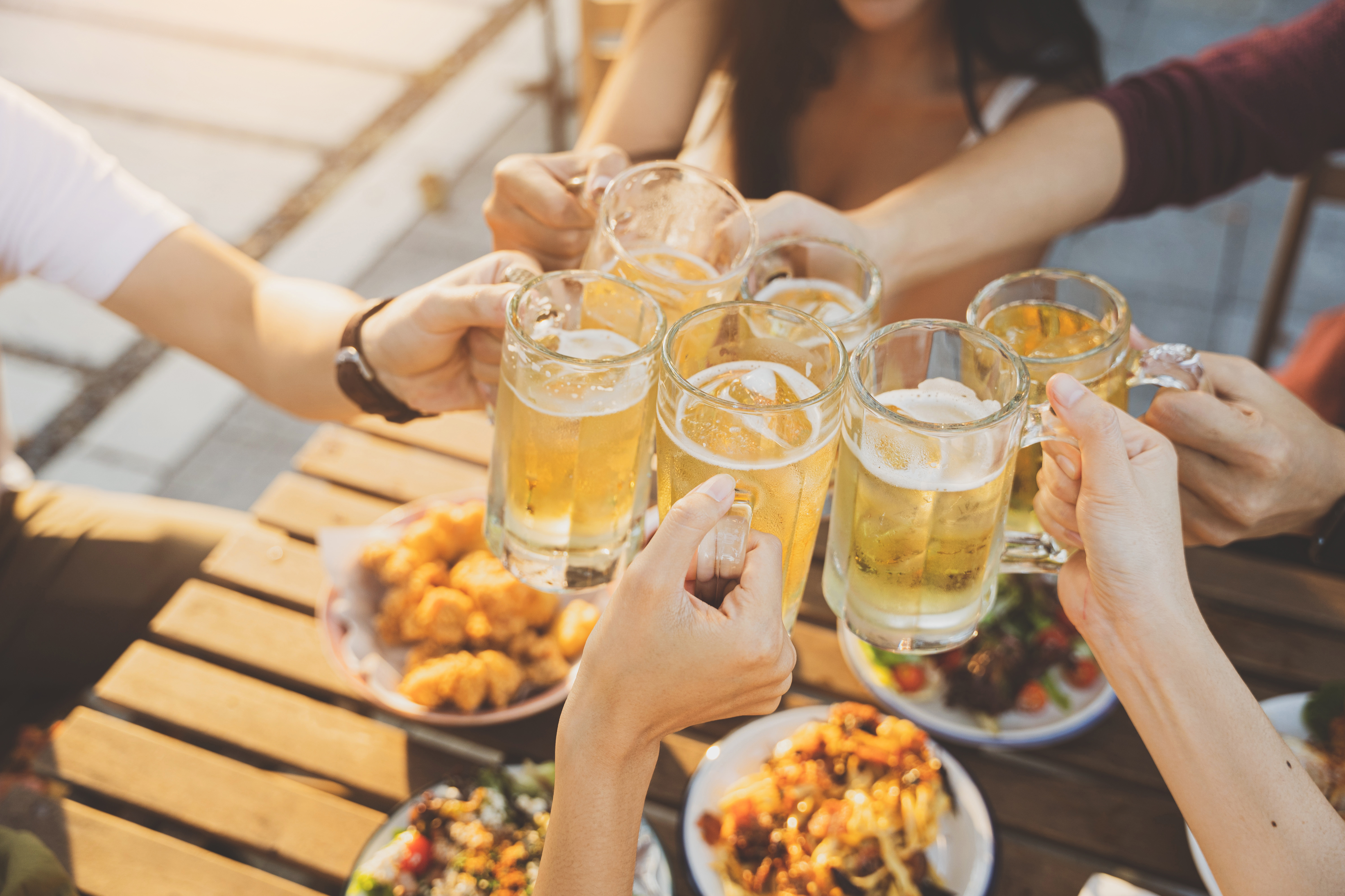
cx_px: 672
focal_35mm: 38
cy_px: 448
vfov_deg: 35.1
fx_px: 1420
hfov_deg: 50.7
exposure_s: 1/160
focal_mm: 38
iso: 320
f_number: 2.8
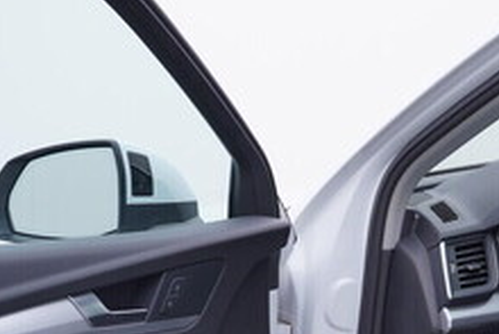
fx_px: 1248
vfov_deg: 14.9
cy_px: 340
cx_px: 311
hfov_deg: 22.6
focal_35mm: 90
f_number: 3.5
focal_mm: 24
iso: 125
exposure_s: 1/60
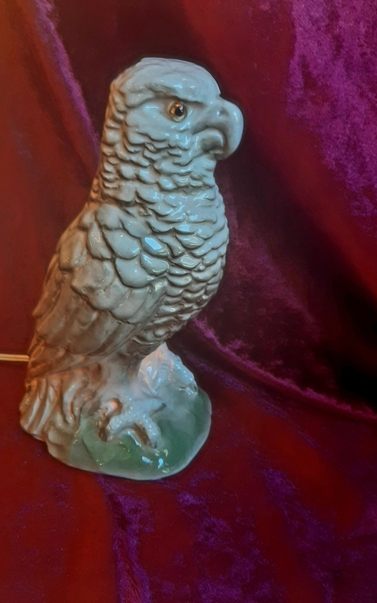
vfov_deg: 66.5
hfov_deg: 44.4
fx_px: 460
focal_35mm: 28
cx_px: 161
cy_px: 298
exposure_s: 1/50
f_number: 1.7
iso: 40
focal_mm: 3.93
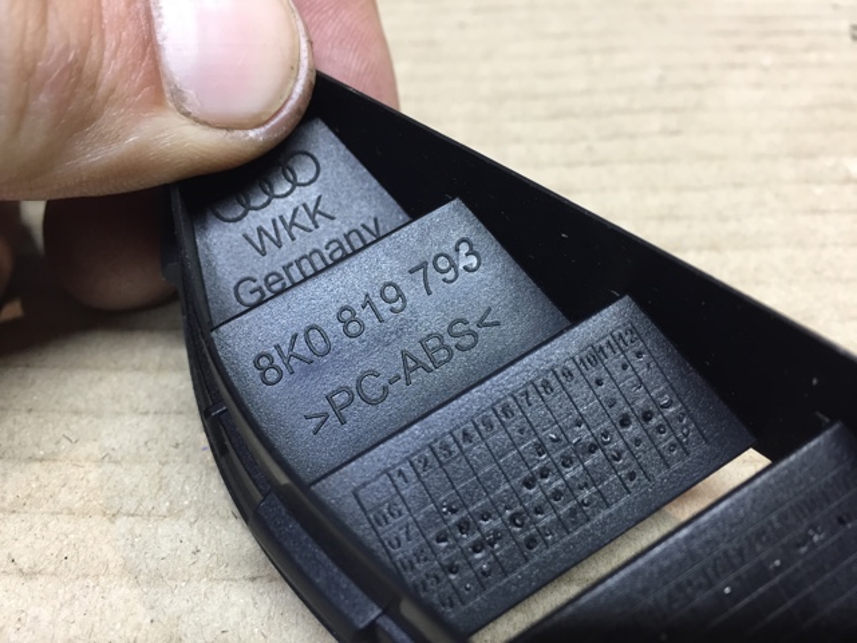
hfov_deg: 61.7
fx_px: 718
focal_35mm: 29
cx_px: 428
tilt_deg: -46.2
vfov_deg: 48.2
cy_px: 322
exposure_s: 1/33
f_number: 2.2
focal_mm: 4.15
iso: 125
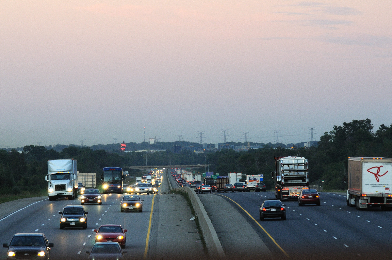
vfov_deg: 4.6
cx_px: 196
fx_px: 3263
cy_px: 130
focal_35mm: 300
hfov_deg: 6.9
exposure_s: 1/60
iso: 500
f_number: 8
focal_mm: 200
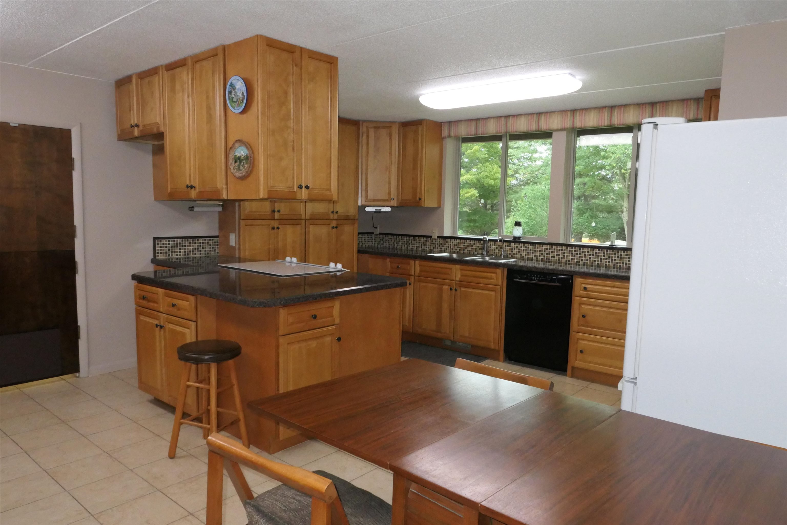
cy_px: 262
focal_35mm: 24
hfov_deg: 73.7
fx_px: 525
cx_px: 394
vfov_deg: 53.1
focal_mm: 8.8
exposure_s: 1/60
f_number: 7.1
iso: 2000
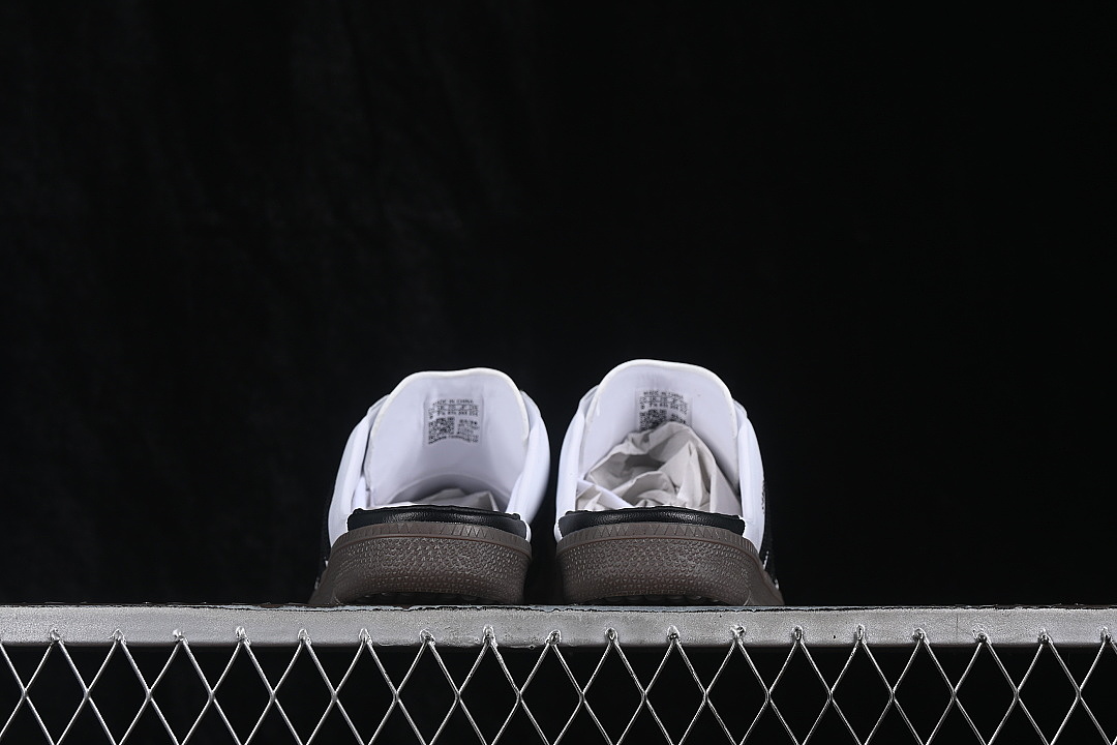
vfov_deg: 18.2
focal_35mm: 75
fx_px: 2327
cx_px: 558
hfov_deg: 27.0
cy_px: 372
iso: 160
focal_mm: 50
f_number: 8
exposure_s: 1/80
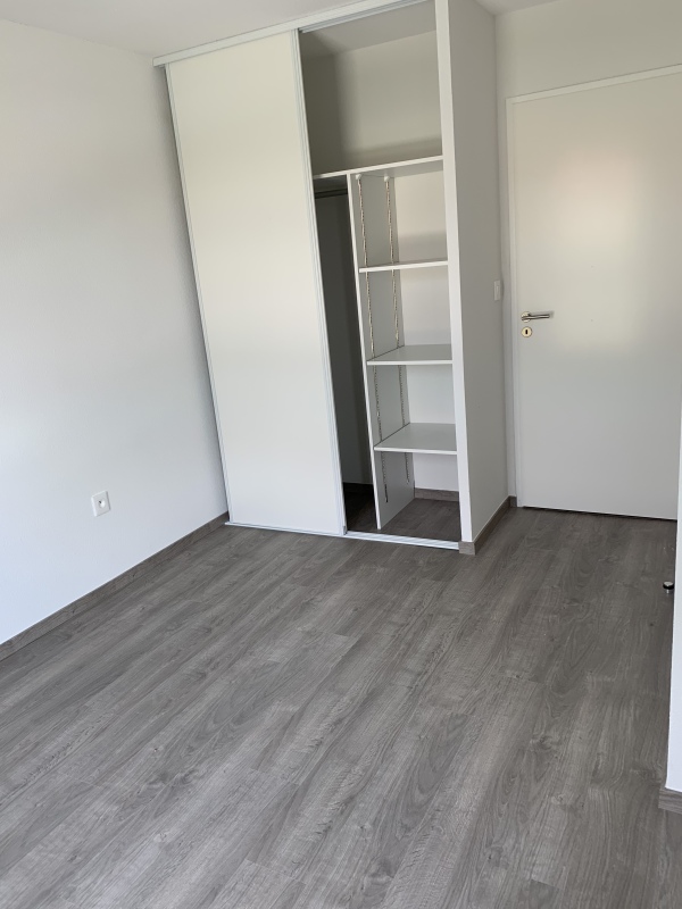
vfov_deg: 67.3
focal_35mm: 26
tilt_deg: -15.4
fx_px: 683
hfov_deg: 53.1
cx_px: 341
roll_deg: +5.5
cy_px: 454
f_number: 1.8
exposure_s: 1/121
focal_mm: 4.25
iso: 50
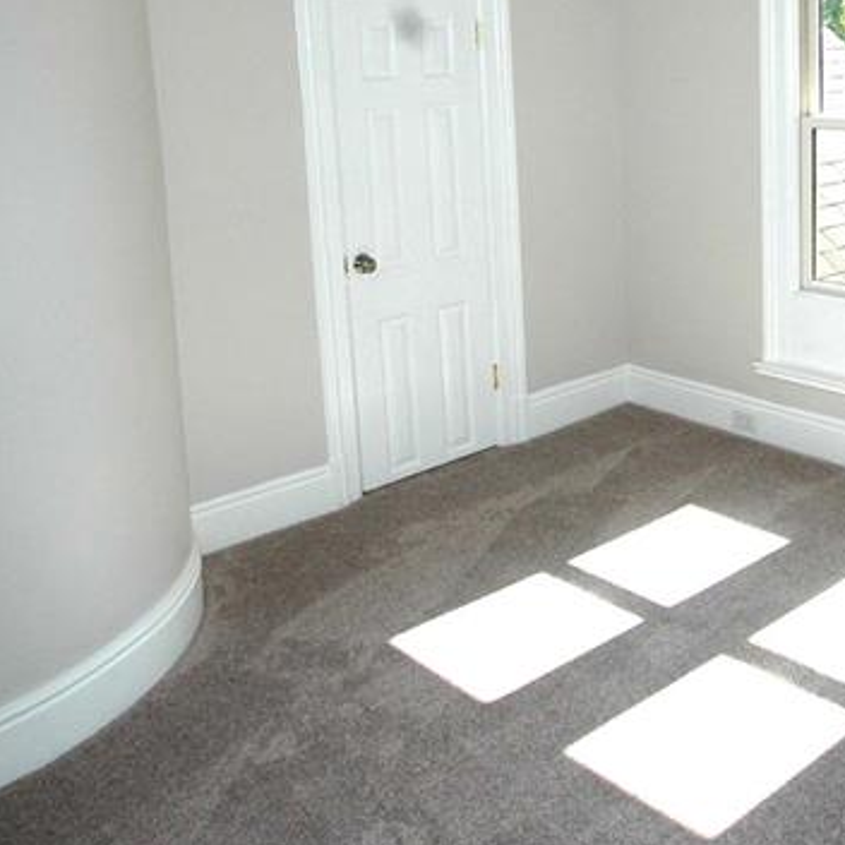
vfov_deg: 43.3
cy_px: 194
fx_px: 1022
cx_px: 708
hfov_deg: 42.3
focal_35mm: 37
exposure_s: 1/200
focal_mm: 10
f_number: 7.1
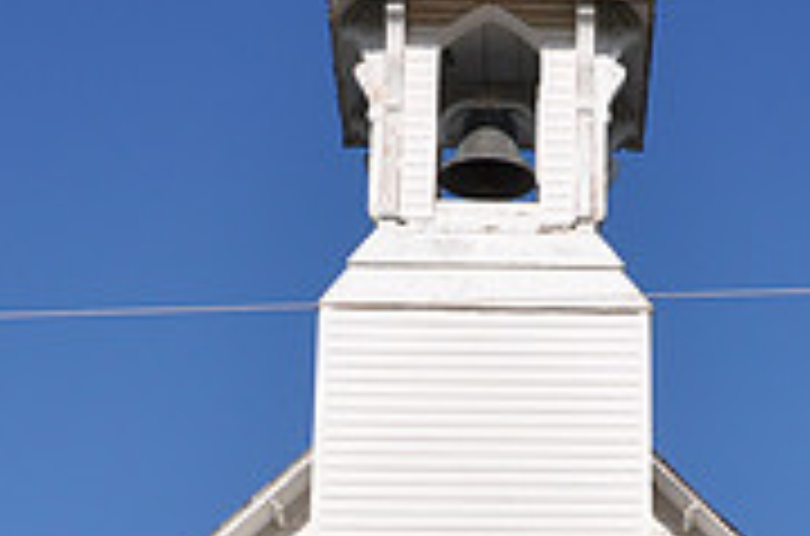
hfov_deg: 17.7
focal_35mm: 116
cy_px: 534
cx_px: 508
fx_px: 2603
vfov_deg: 11.6
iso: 200
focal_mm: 24
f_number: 11
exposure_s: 1/500
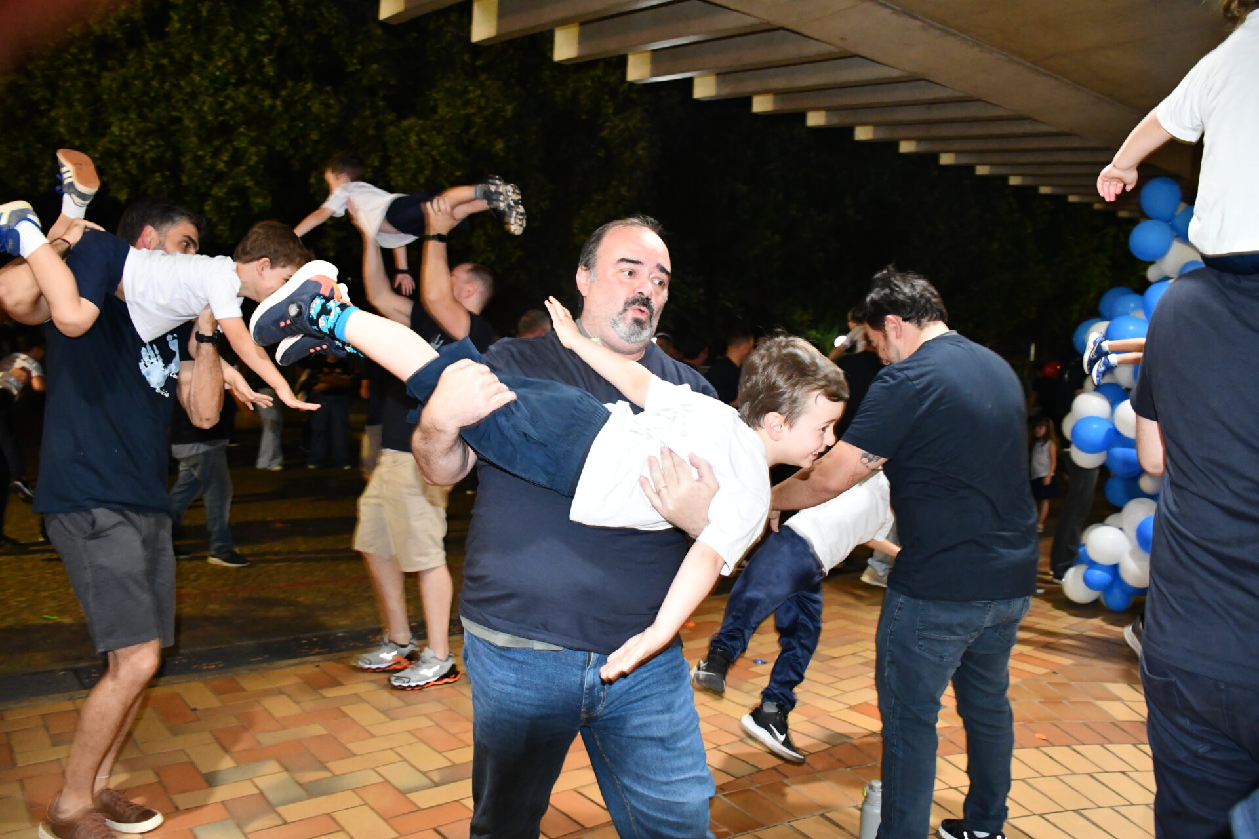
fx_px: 944
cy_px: 420
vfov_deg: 47.9
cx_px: 630
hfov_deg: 67.4
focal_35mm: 27
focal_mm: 18
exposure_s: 1/60
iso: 4000
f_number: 3.5
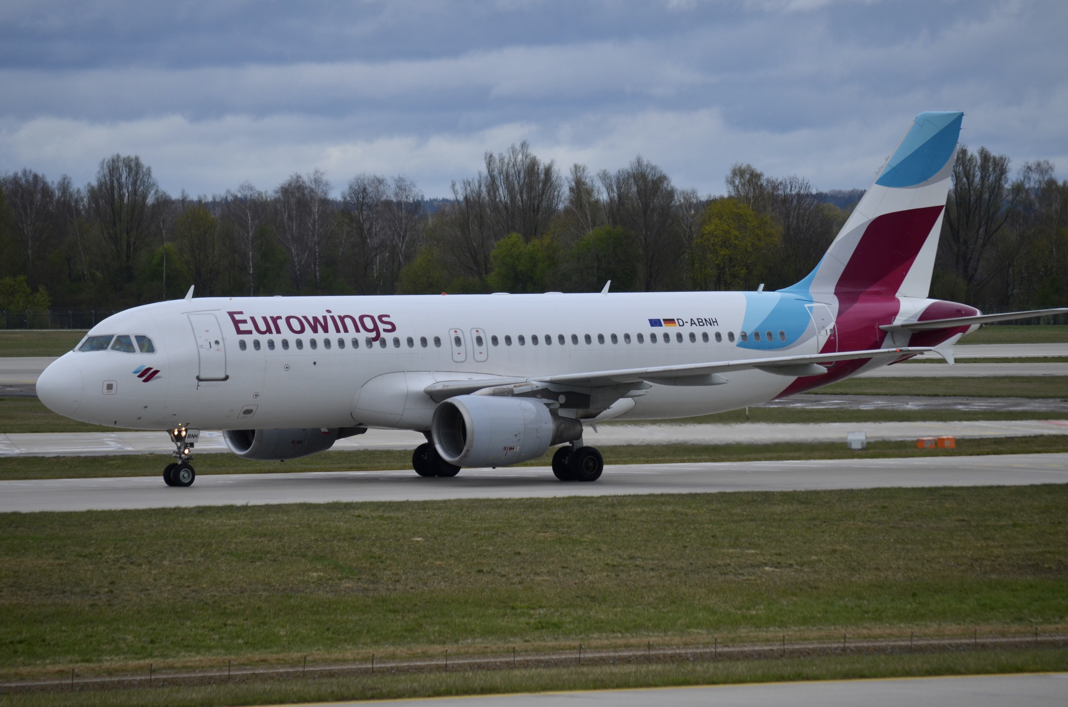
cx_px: 534
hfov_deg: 9.2
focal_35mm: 225
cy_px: 354
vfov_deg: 6.1
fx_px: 6661
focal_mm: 150
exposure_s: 1/2000
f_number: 5.6
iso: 280
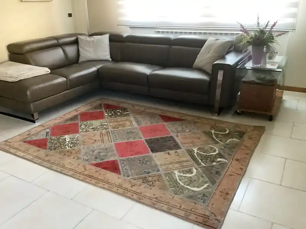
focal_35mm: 31
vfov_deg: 45.4
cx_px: 153
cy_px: 114
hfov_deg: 58.4
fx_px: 274
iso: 400
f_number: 2.4
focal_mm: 3.3
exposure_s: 1/30
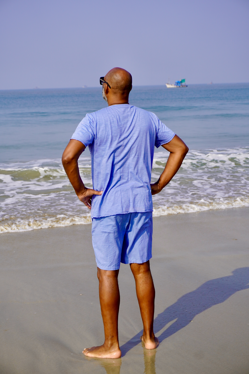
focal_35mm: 70
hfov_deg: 19.3
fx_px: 731
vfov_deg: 28.6
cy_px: 187
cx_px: 124
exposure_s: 1/640
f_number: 5.6
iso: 100
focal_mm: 47
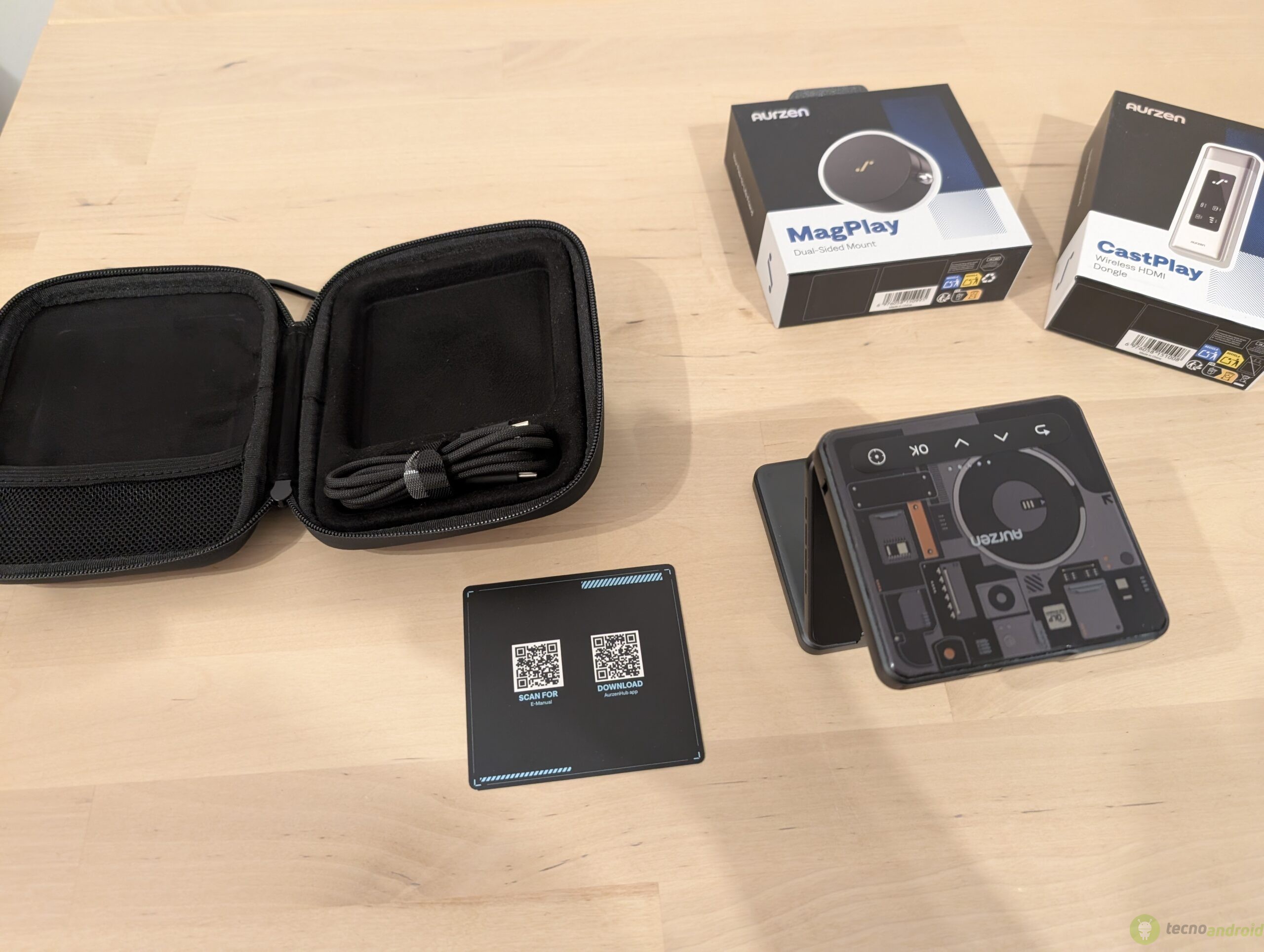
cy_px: 476
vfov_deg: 56.9
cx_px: 632
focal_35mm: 24
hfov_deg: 71.5
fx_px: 878
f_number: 1.68
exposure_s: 1/100
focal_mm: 6.9
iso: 825
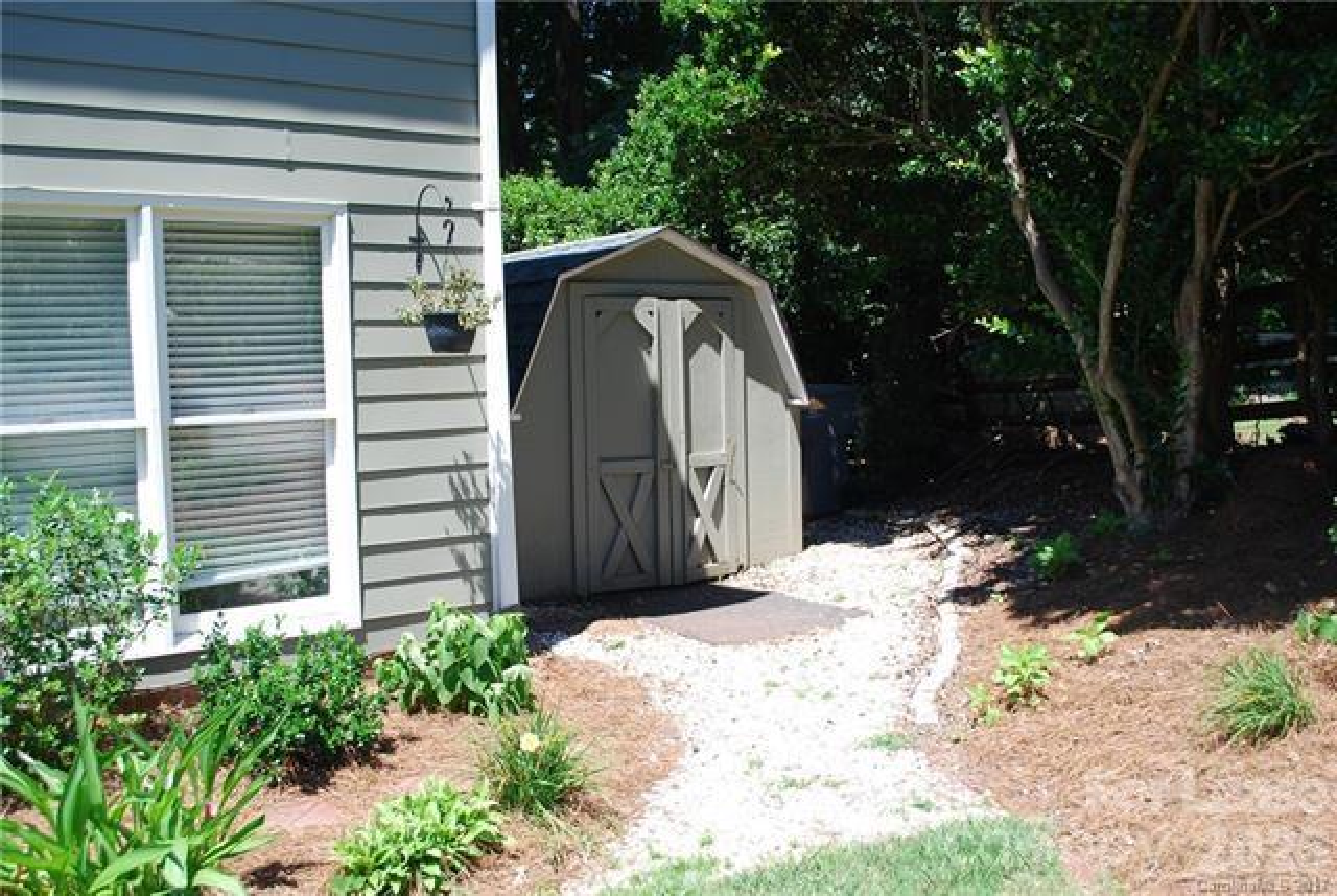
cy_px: 448
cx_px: 668
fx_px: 1228
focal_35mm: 33
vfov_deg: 40.1
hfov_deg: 57.1
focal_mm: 22
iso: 100
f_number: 6.3
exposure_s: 1/160
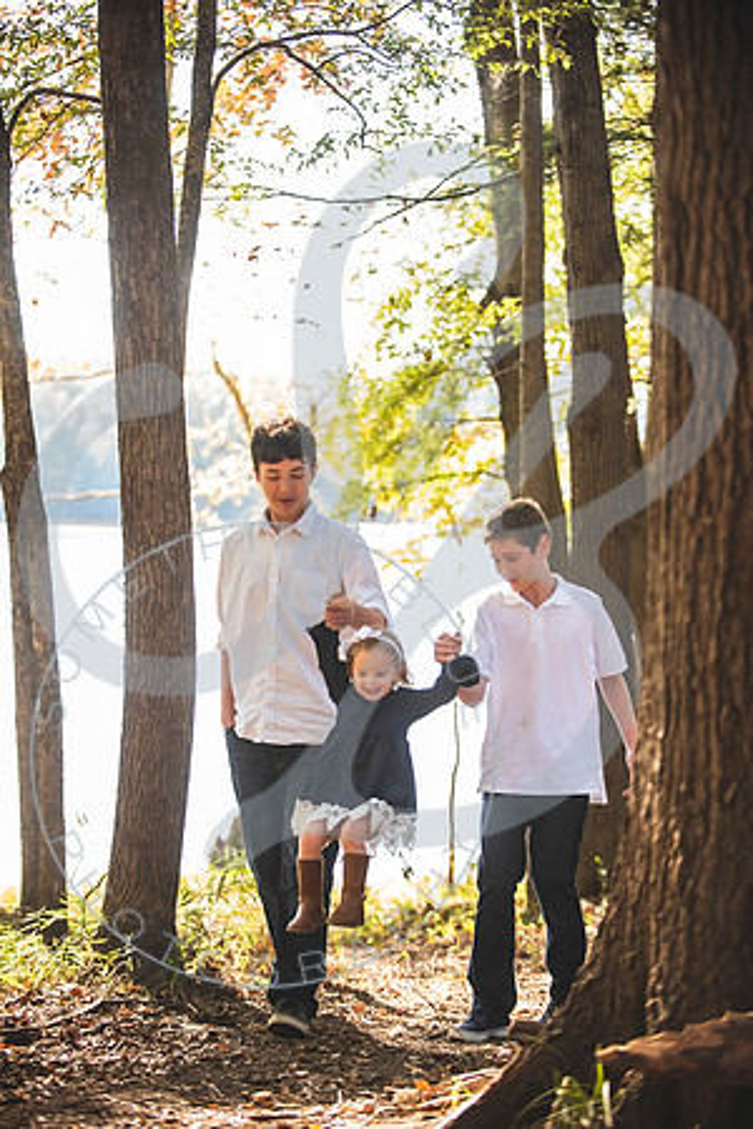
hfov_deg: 14.4
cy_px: 564
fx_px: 2980
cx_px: 376
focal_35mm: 95
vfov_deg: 21.5
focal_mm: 95
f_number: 2.8
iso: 400
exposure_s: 1/250
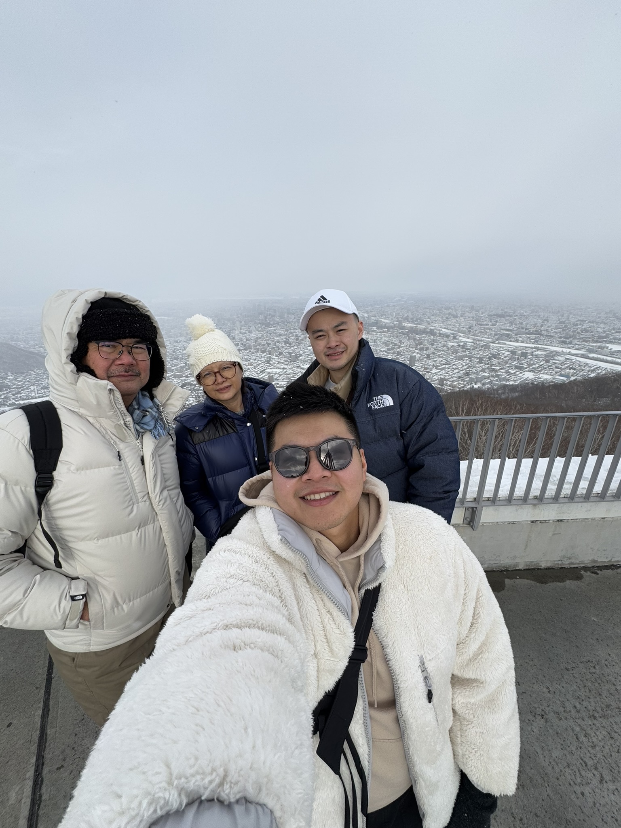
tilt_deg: -19.3
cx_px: 310
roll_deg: +0.7
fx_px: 335
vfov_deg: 102.1
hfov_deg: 85.7
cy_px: 414
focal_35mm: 14
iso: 50
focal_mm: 2.22
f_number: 2.2
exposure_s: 1/1126
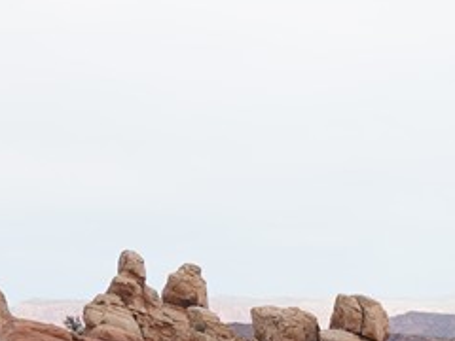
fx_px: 3049
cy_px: 964
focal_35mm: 232
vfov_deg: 6.0
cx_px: 1071
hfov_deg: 7.9
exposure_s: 1/100
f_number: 6.3
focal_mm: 29
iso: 100
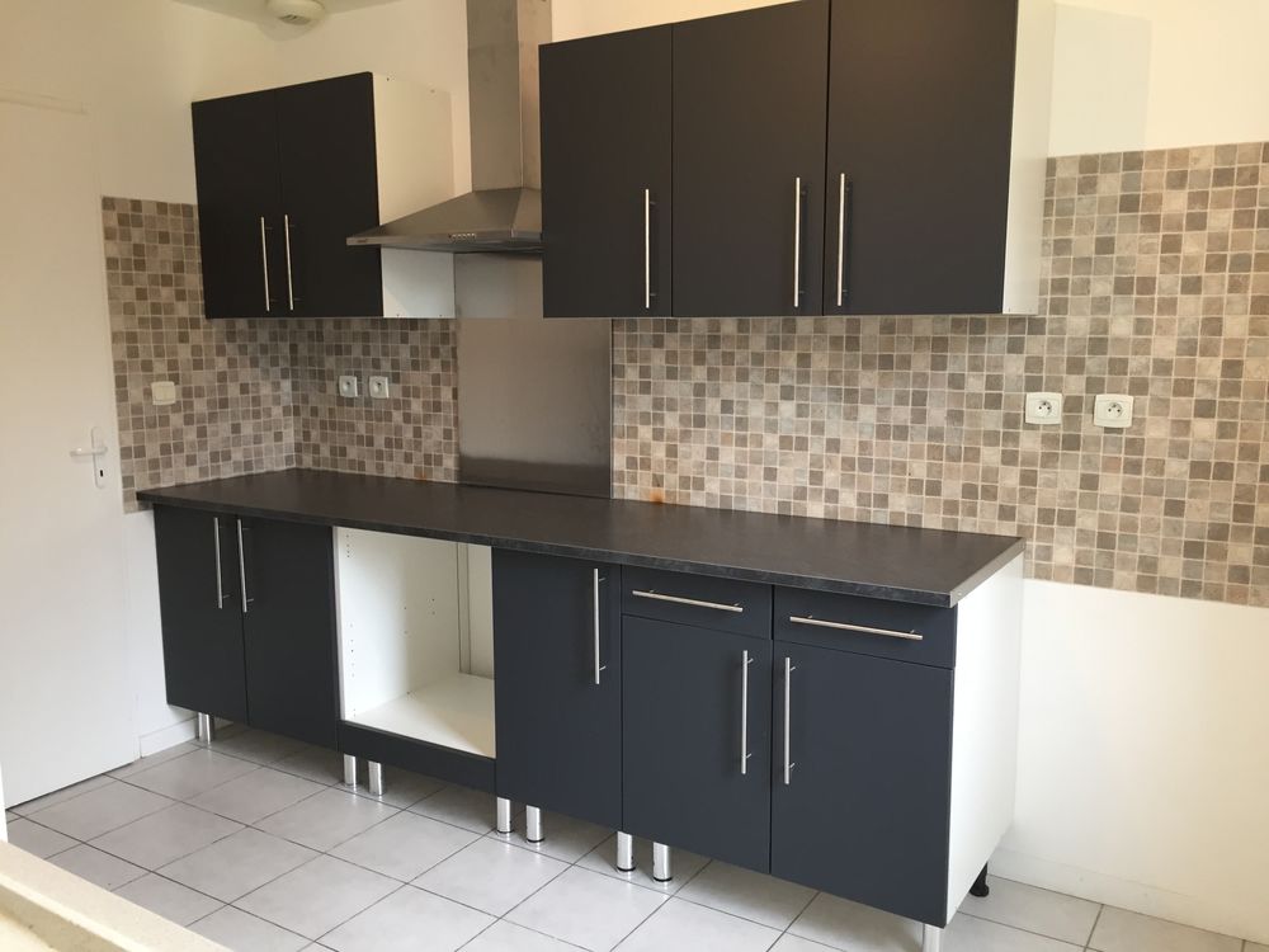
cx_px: 634
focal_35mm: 29
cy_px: 476
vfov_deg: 48.2
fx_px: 1063
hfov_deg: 61.7
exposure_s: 1/33
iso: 100
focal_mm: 4.15
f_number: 2.2
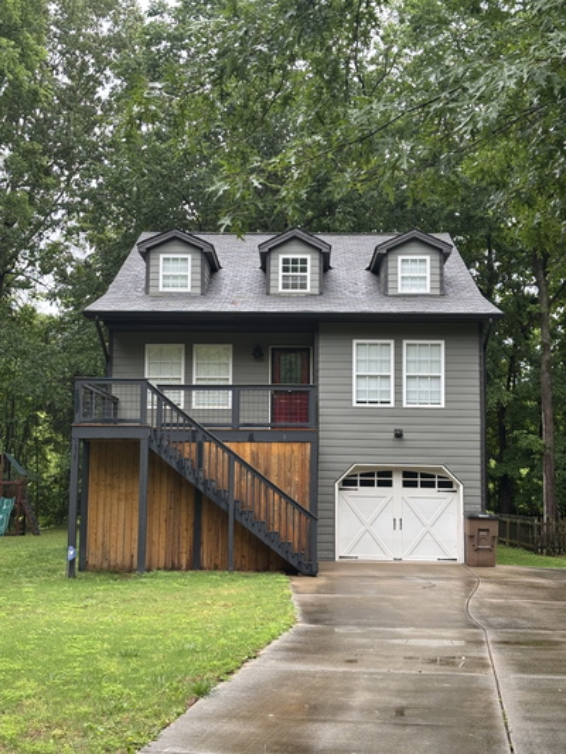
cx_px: 283
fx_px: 1133
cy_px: 377
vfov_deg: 36.8
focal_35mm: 52
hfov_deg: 28.0
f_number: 1.6
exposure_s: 1/169
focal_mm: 5.96
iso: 32
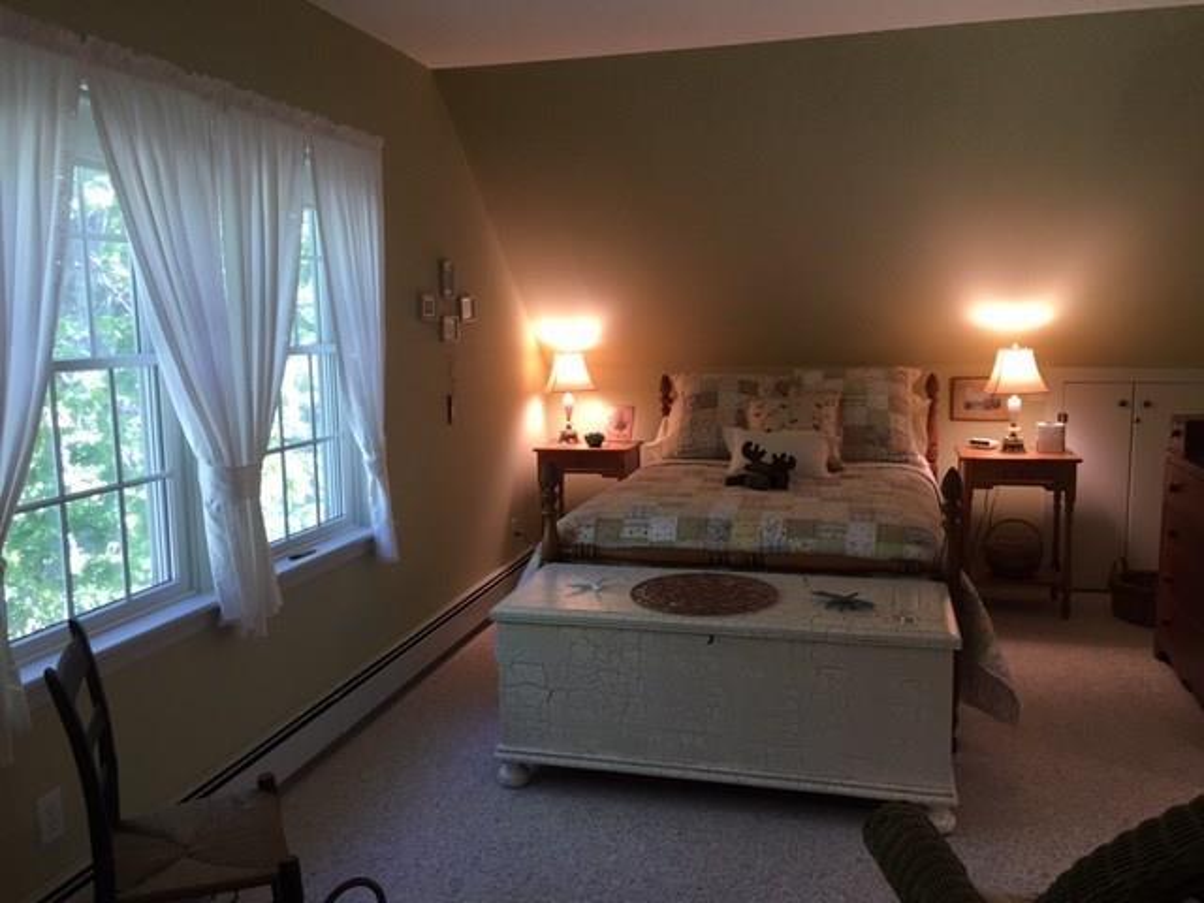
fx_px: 1009
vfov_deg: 48.2
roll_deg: +2.0
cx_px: 602
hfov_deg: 61.7
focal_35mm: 29
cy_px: 452
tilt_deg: -6.8
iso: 40
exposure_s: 1/30
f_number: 2.2
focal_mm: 4.15
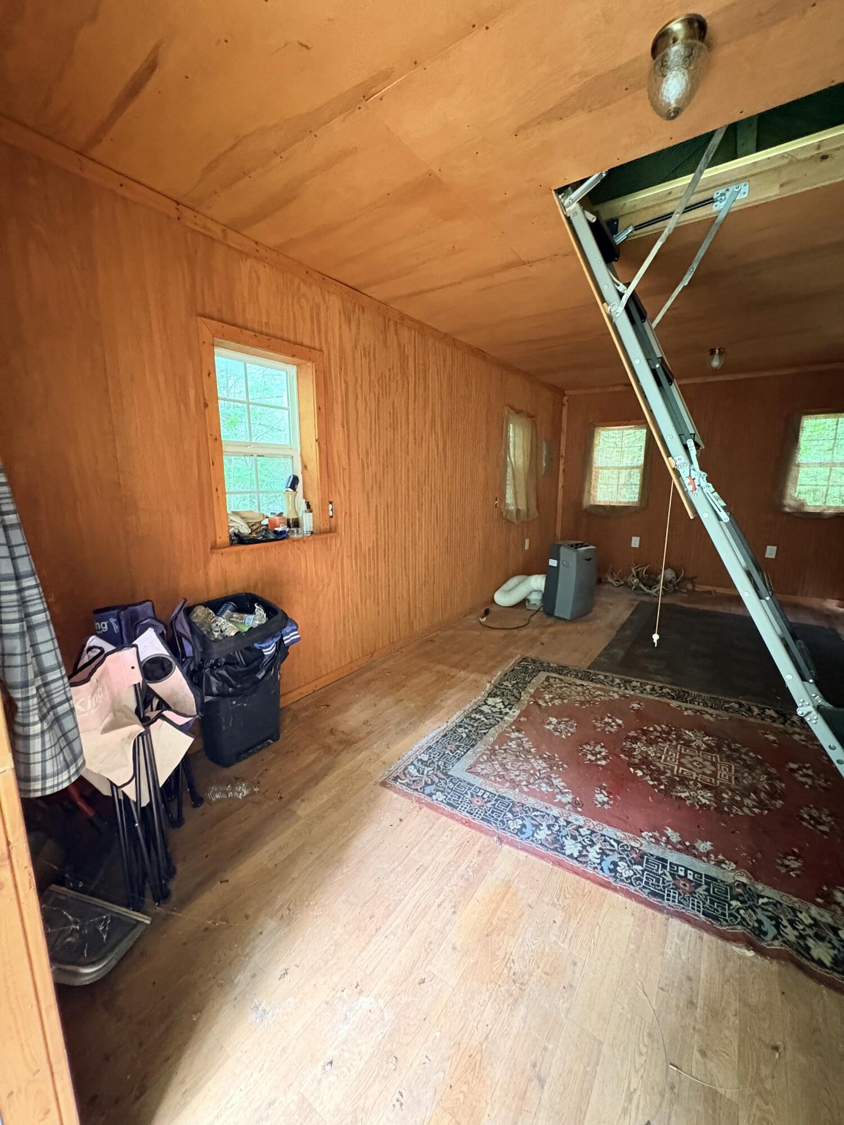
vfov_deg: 102.1
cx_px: 422
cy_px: 562
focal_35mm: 14
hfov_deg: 85.7
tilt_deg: -10.0
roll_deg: +0.0
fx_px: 455
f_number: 2.2
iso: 1000
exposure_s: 1/37
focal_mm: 2.22
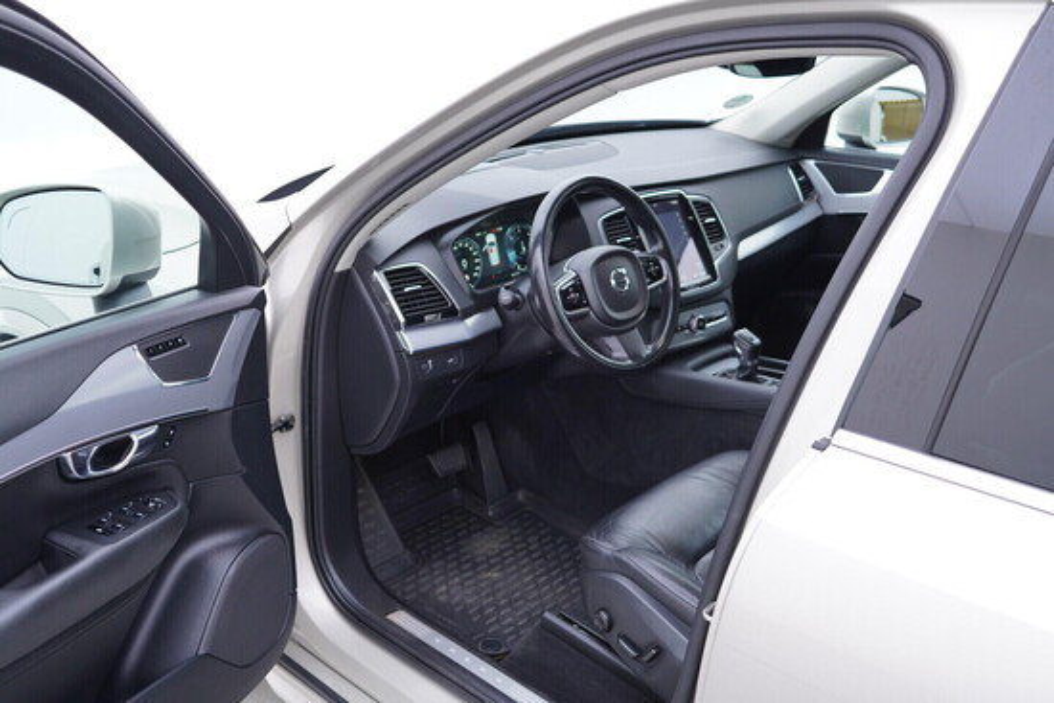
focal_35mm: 36
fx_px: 1054
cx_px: 527
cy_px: 352
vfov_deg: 36.9
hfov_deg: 53.1
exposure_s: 1/40
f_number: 2.8
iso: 160
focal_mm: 24
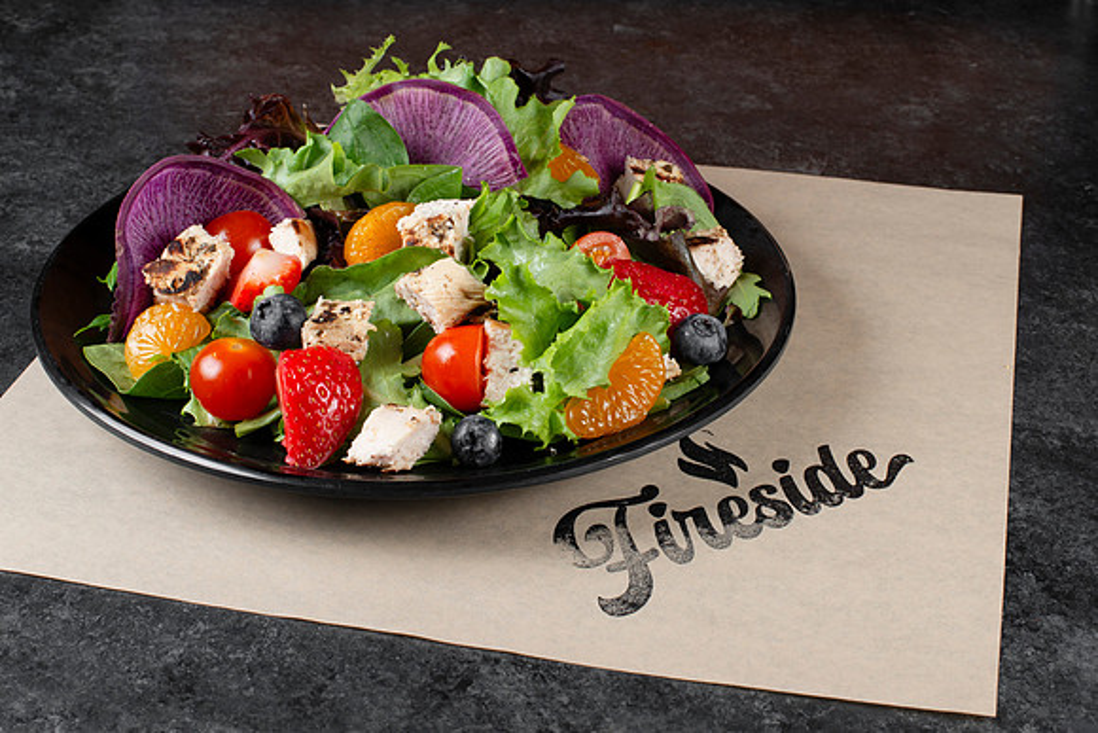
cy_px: 351
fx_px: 1755
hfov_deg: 34.7
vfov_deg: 23.6
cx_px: 571
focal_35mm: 58
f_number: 14
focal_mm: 50
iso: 250
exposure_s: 1/200
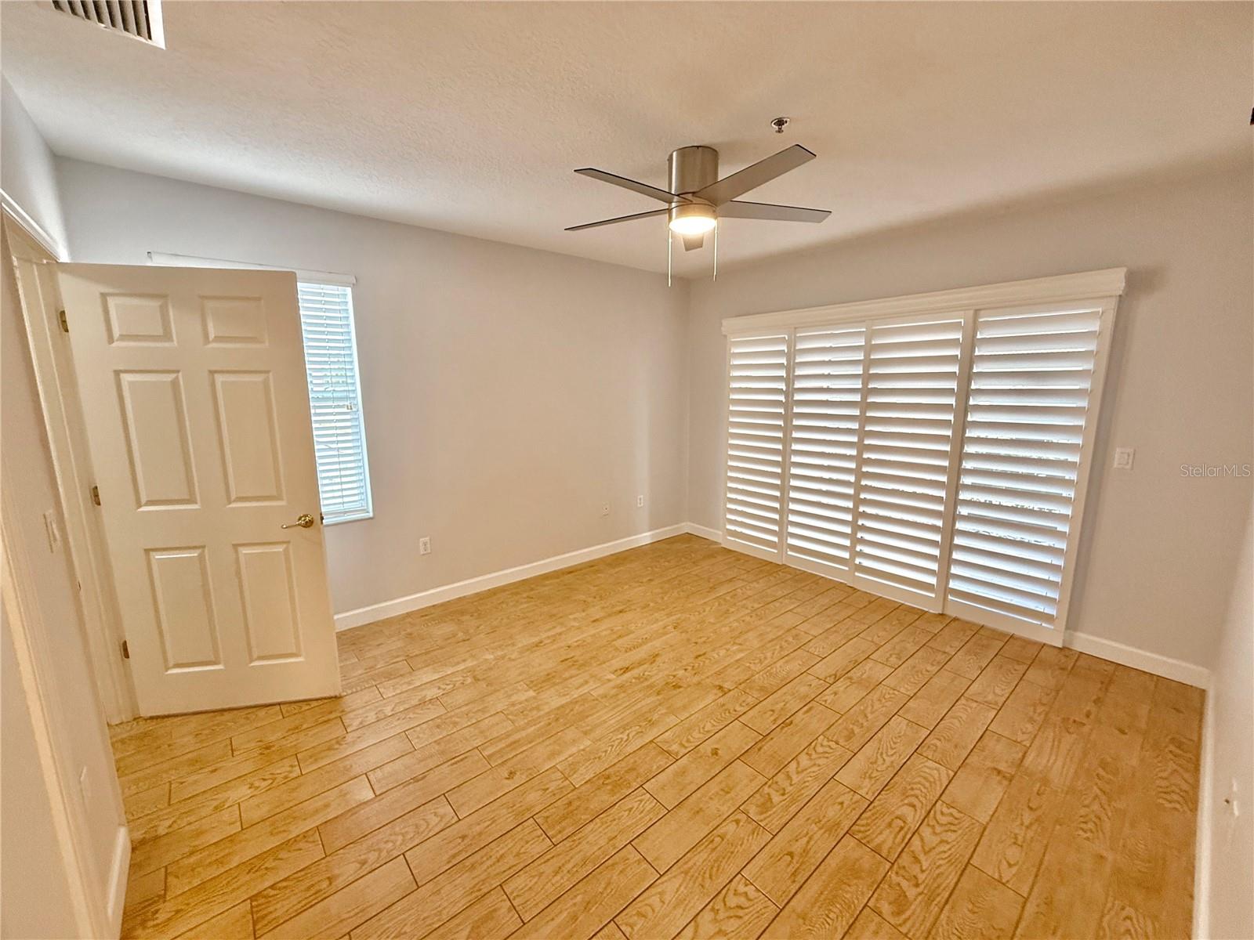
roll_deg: -0.4
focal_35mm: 14
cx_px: 627
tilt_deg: -9.0
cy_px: 470
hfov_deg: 102.1
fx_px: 507
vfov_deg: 85.7
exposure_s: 1/120
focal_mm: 2.22
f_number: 2.2
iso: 320
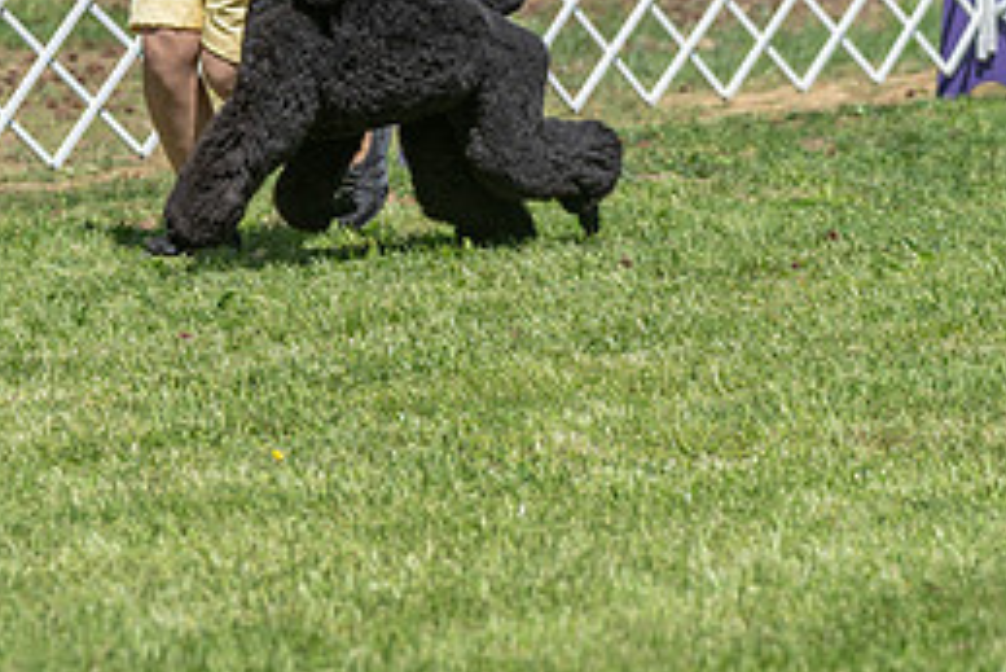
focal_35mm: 269
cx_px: 303
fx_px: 7521
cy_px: -29
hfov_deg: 7.6
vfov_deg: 5.1
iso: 250
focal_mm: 120
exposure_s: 1/1000
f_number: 5
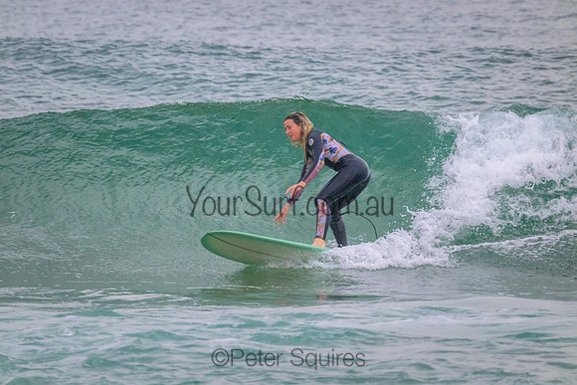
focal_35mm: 800
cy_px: 192
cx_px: 288
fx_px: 12825
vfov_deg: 1.7
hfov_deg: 2.6
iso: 8000
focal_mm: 800
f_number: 11
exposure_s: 1/1250
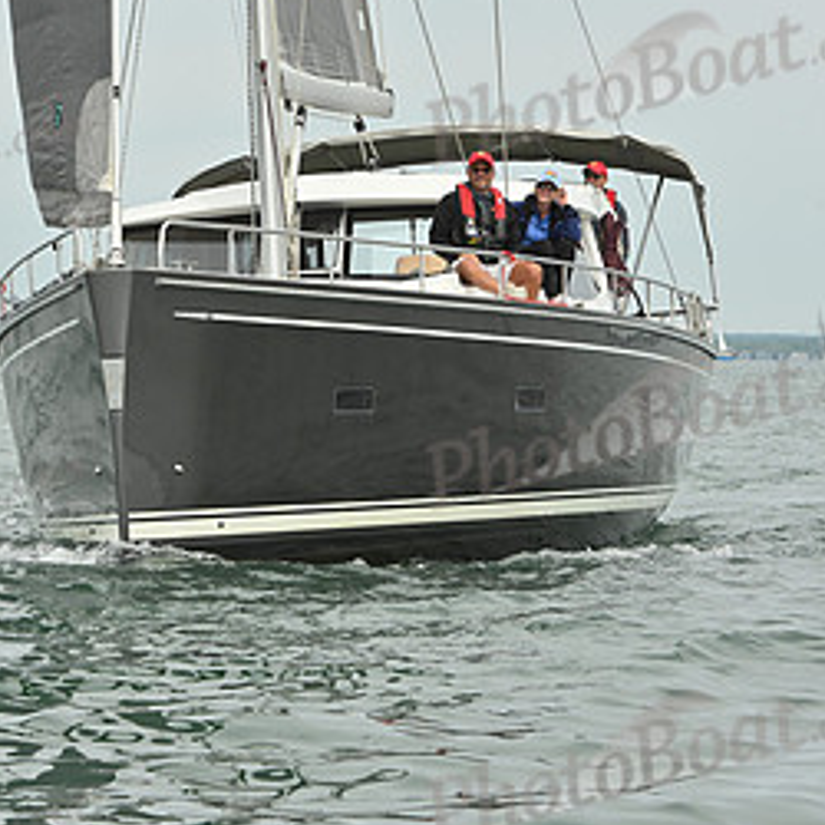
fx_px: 5959
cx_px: 257
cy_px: 299
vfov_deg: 7.9
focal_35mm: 221
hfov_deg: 7.9
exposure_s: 1/800
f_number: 10
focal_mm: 112
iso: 320
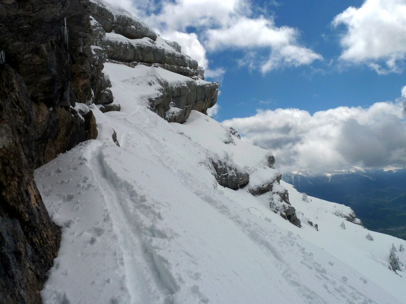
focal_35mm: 30
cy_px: 152
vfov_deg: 46.8
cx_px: 203
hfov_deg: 60.0
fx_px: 352
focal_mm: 5
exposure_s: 1/1600
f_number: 6.3
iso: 80
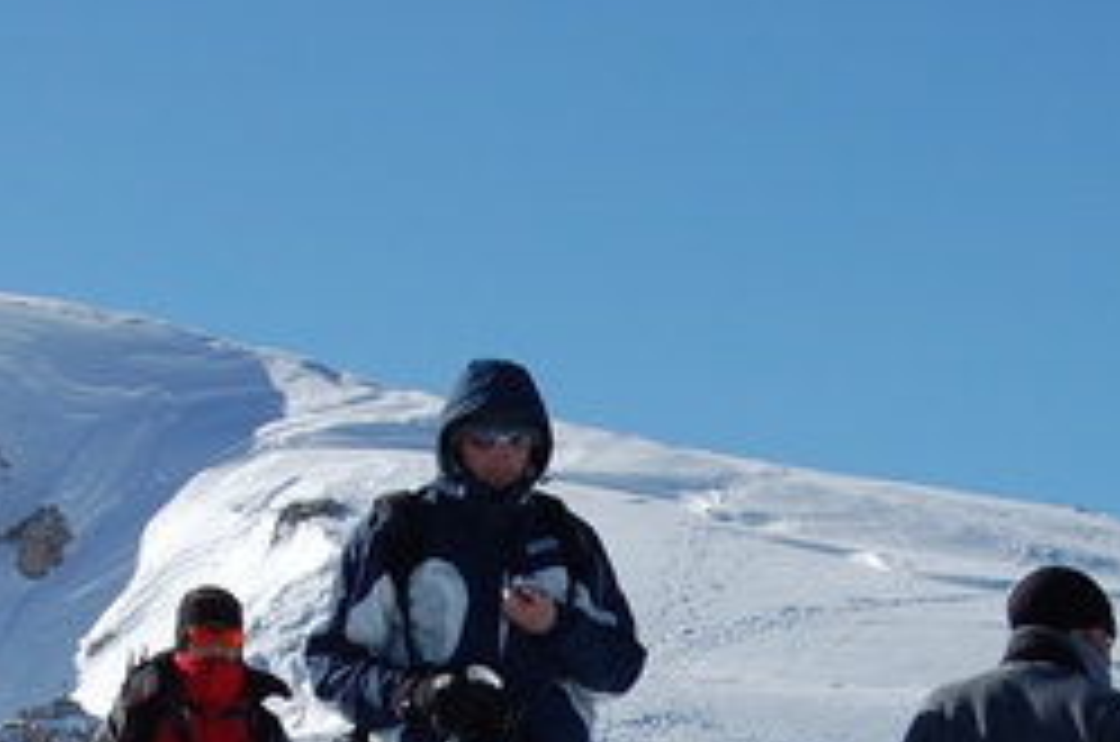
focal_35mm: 185
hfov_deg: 11.1
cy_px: 1025
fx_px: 5744
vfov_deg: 7.3
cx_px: 580
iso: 200
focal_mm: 34
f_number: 10
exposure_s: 1/400
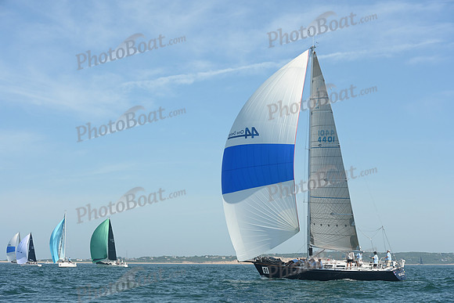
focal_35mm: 70
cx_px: 227
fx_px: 883
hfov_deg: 28.8
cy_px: 152
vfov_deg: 19.5
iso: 320
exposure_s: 1/1000
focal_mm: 70
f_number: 8
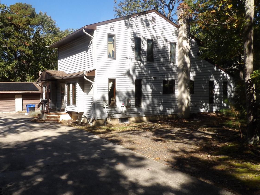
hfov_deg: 57.6
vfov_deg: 45.4
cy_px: 101
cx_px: 96
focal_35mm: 31
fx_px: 233
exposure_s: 1/246
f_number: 5.6
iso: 100
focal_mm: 4.3
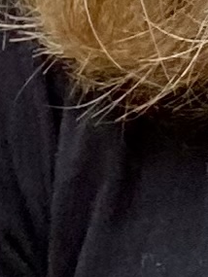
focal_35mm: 232
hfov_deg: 6.2
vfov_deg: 6.9
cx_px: 480
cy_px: -783
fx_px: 1857
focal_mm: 2.71
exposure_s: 1/122
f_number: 2.2
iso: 64
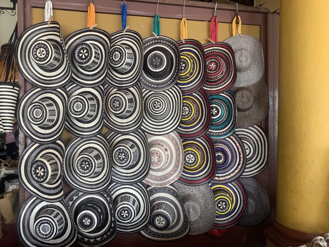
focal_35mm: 26
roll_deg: +0.6
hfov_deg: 67.3
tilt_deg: -2.3
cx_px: 164
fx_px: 247
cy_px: 124
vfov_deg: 53.1
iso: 80
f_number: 1.8
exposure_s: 1/121
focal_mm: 4.25
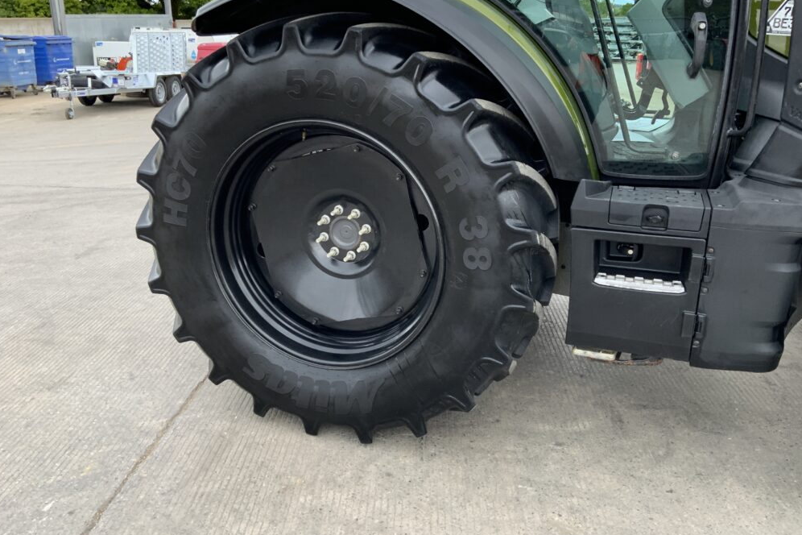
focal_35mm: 31
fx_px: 691
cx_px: 391
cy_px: 243
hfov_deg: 60.3
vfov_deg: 42.3
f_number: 1.8
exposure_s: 1/122
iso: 16
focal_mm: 3
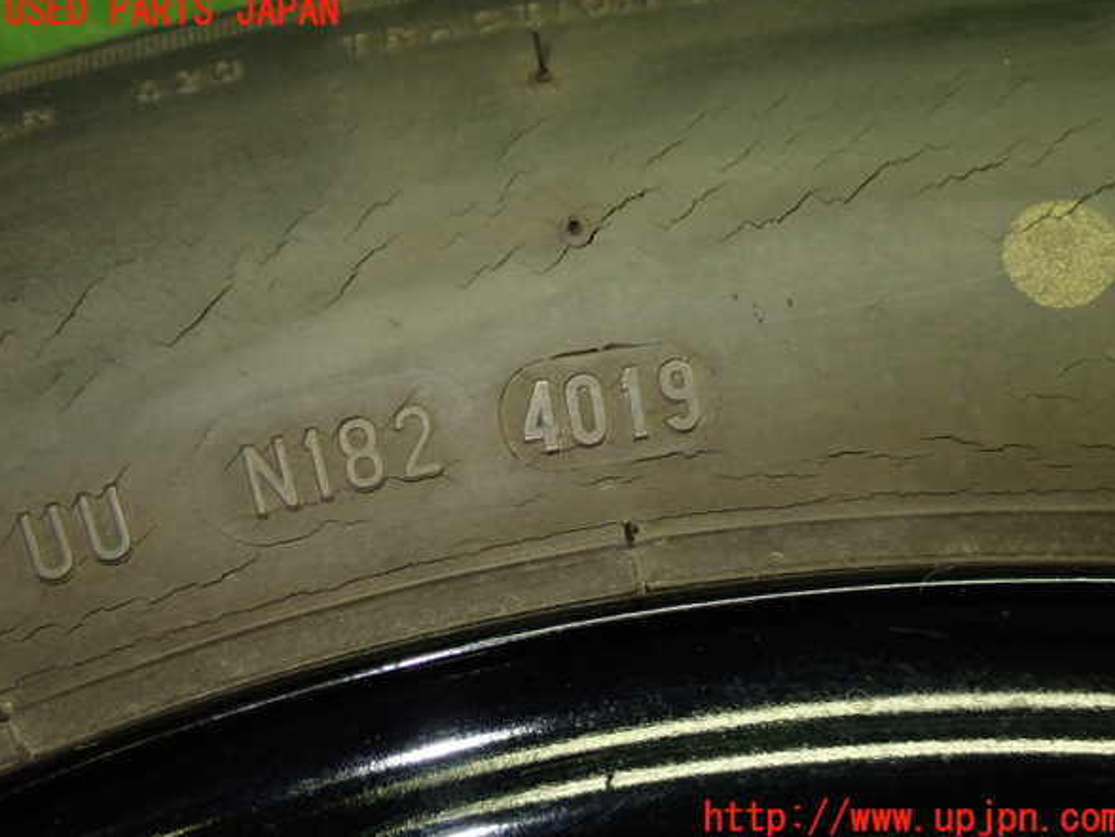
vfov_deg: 30.3
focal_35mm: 48
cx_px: 563
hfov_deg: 39.7
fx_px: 1546
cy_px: 416
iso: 400
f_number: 3.1
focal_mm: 8.4
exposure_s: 1/50
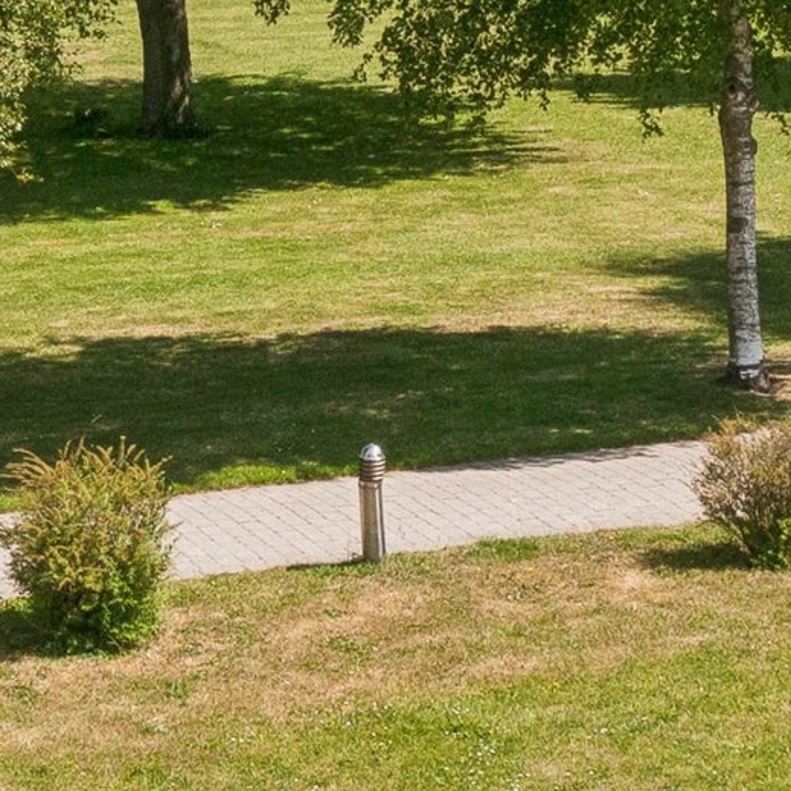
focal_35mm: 118
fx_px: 3051
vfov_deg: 14.7
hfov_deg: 14.8
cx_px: 410
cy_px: 206
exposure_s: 1/500
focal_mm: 16
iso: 200
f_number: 11
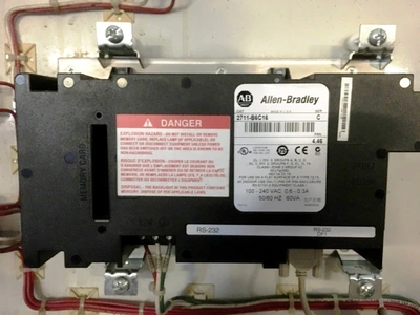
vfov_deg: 48.2
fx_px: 352
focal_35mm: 29
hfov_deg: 61.7
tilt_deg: -6.9
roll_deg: -1.4
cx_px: 210
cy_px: 158
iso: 500
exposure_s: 1/15
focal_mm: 4.15
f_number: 2.2
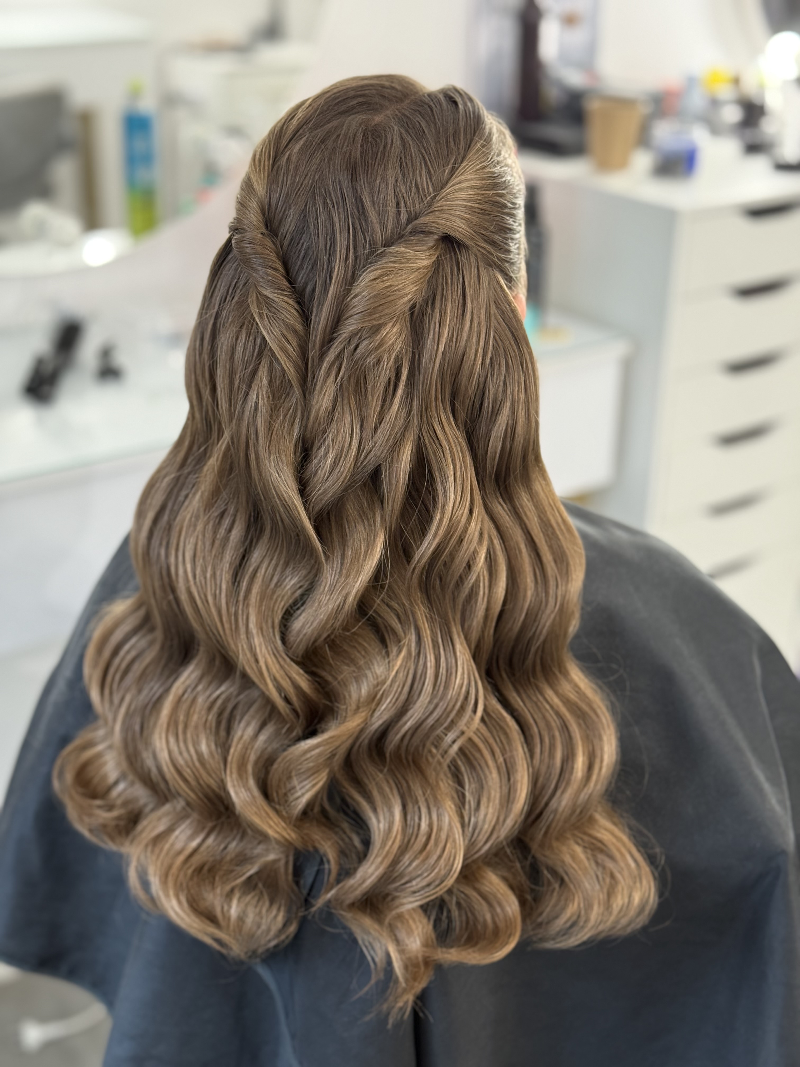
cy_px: 534
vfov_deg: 39.7
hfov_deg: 30.3
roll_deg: -0.5
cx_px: 400
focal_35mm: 48
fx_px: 1479
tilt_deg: -24.2
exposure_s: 1/50
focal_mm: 6.76
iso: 125
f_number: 1.78
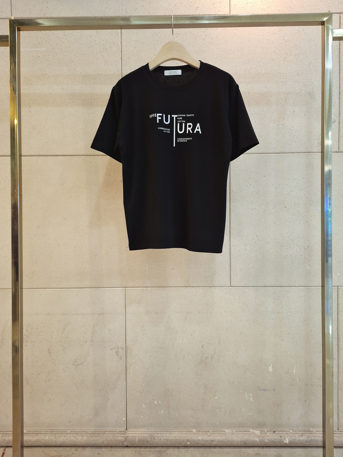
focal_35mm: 25
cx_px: 172
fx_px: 330
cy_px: 228
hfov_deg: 54.9
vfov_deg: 69.4
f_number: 1.8
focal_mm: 5.23
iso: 160
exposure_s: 1/60
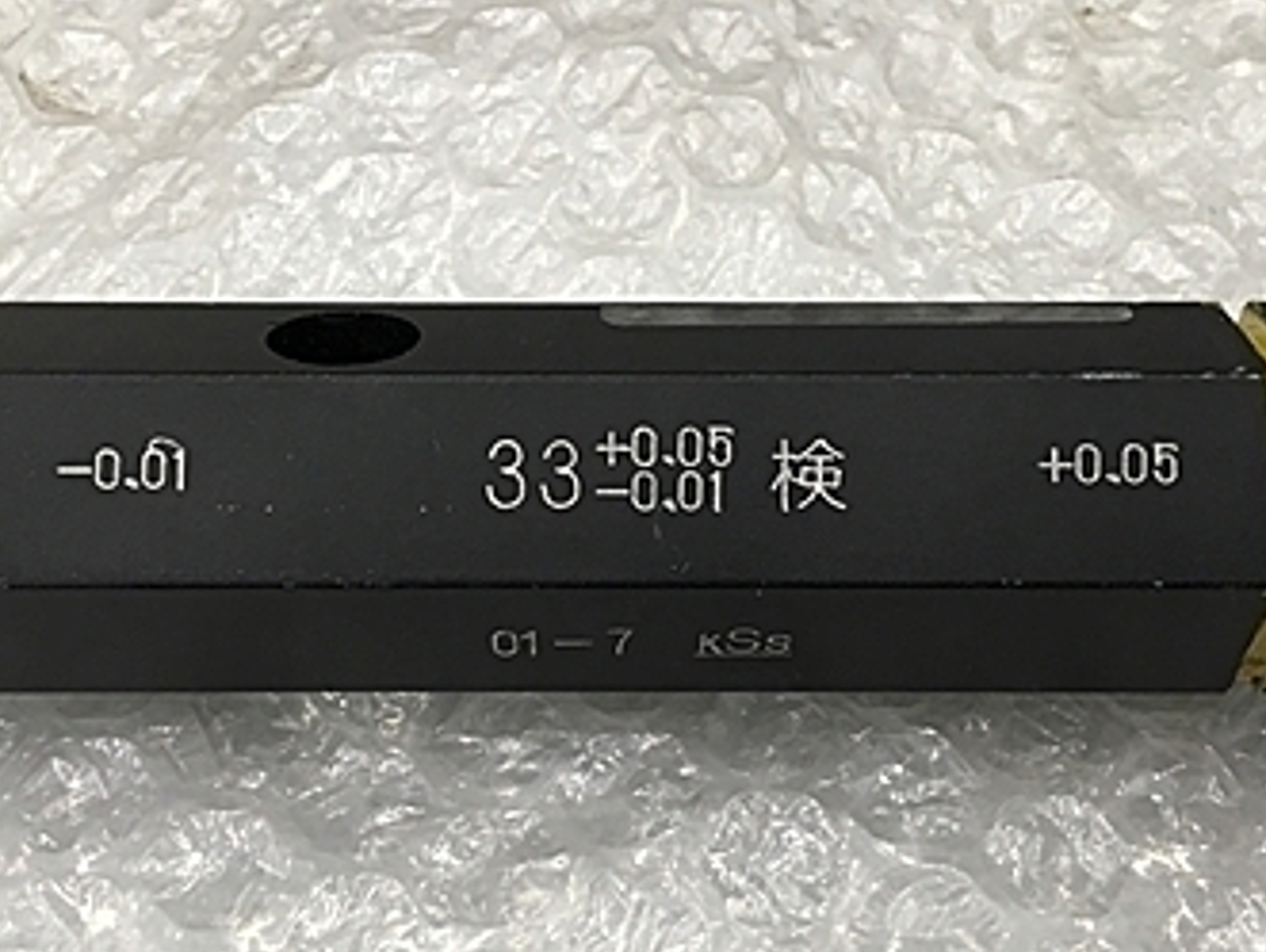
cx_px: 566
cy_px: 505
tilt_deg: -55.2
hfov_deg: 34.3
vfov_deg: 26.1
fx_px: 2050
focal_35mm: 56
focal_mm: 4.15
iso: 50
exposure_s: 1/30
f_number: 2.2
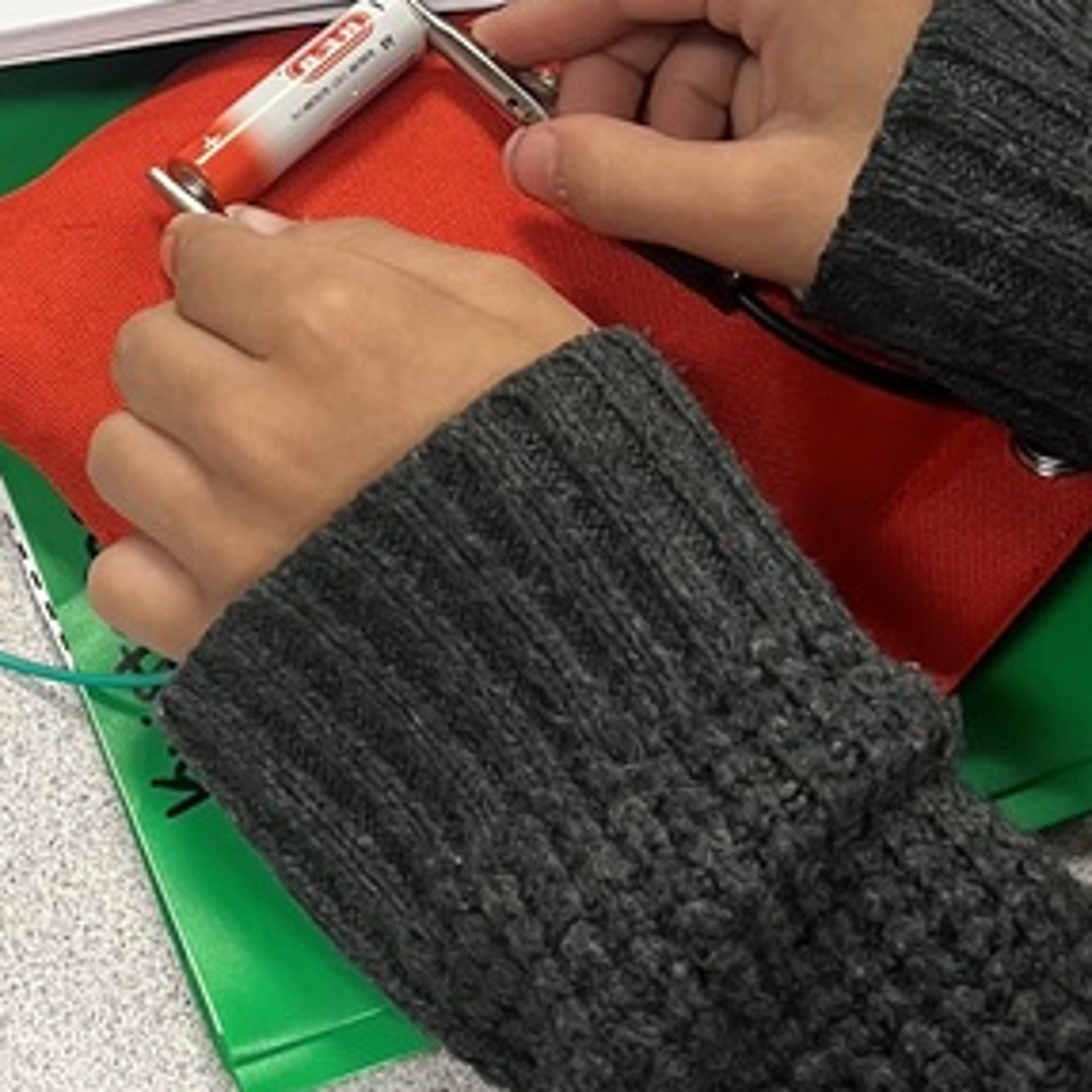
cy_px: 247
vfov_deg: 20.9
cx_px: 346
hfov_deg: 21.0
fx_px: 2927
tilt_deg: -56.3
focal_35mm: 82
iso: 125
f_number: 1.5
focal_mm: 5.7
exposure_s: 1/60
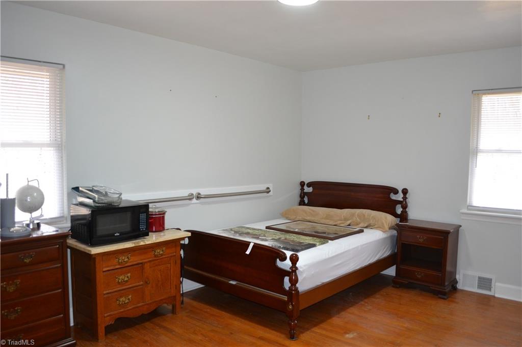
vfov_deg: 47.9
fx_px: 391
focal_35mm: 27
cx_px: 261
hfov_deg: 67.4
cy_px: 174
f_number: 3.5
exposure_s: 1/60
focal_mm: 18
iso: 800
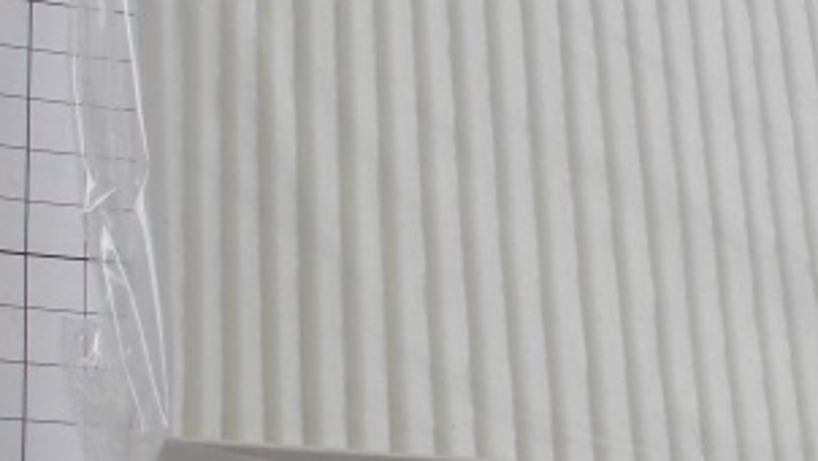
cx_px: 647
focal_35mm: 60
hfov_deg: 33.9
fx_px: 1302
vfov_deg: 19.4
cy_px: -11
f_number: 3.2
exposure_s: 1/200
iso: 80
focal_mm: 4.6
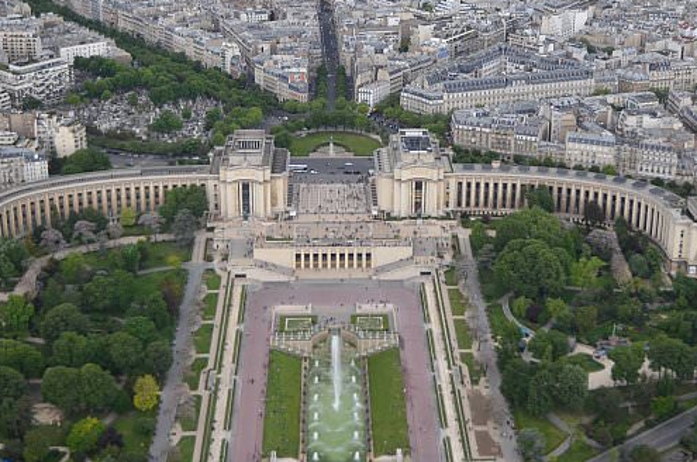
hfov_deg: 33.4
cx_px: 404
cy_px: 139
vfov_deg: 22.4
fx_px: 1159
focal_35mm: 60
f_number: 3.8
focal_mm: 22
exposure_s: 1/100
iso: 280
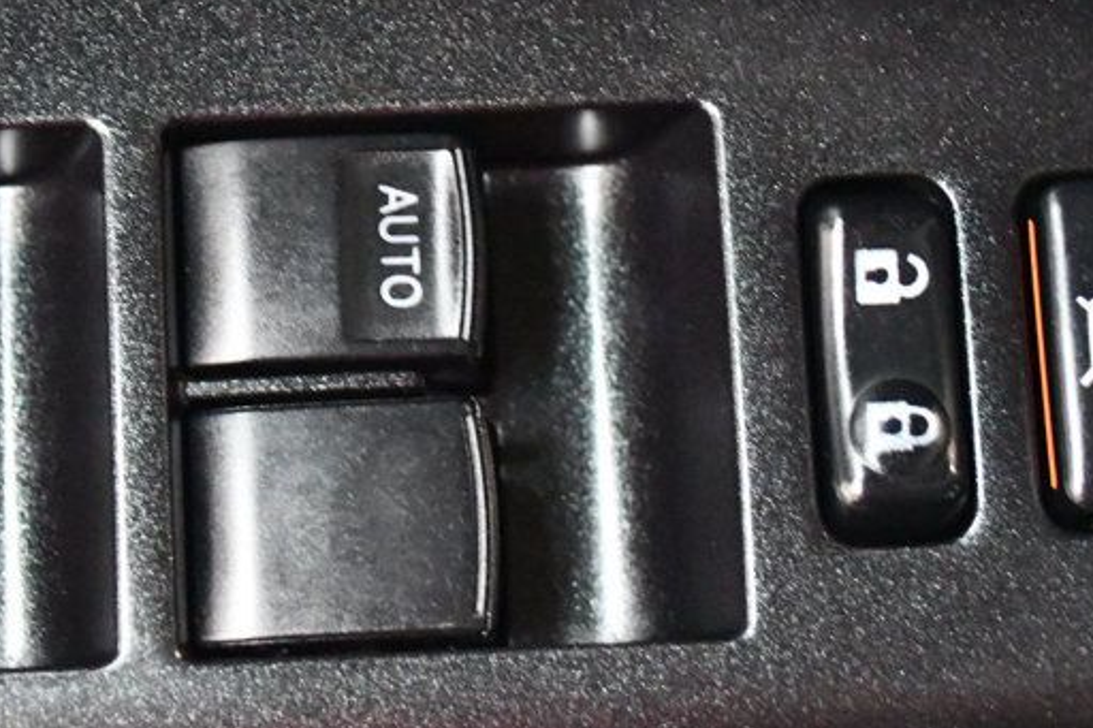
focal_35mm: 104
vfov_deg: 13.2
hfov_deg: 19.6
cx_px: 393
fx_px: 3156
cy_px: 329
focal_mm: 35
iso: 12800
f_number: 5
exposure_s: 1/40
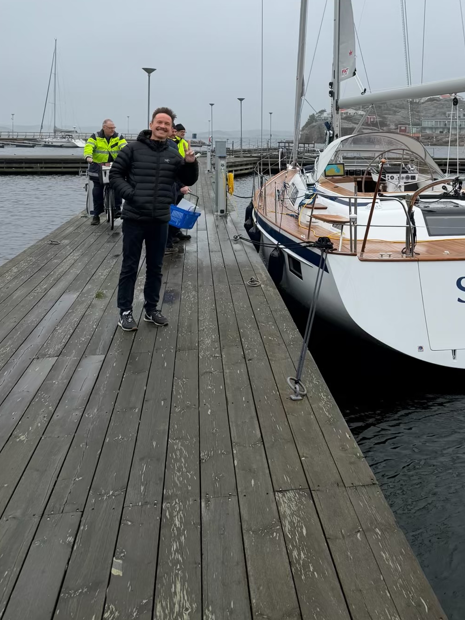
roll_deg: -1.6
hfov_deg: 37.8
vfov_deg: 48.8
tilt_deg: -4.4
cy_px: 181
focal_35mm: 37
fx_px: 663
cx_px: 346
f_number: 1.78
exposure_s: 1/2370
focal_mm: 6.76
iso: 80
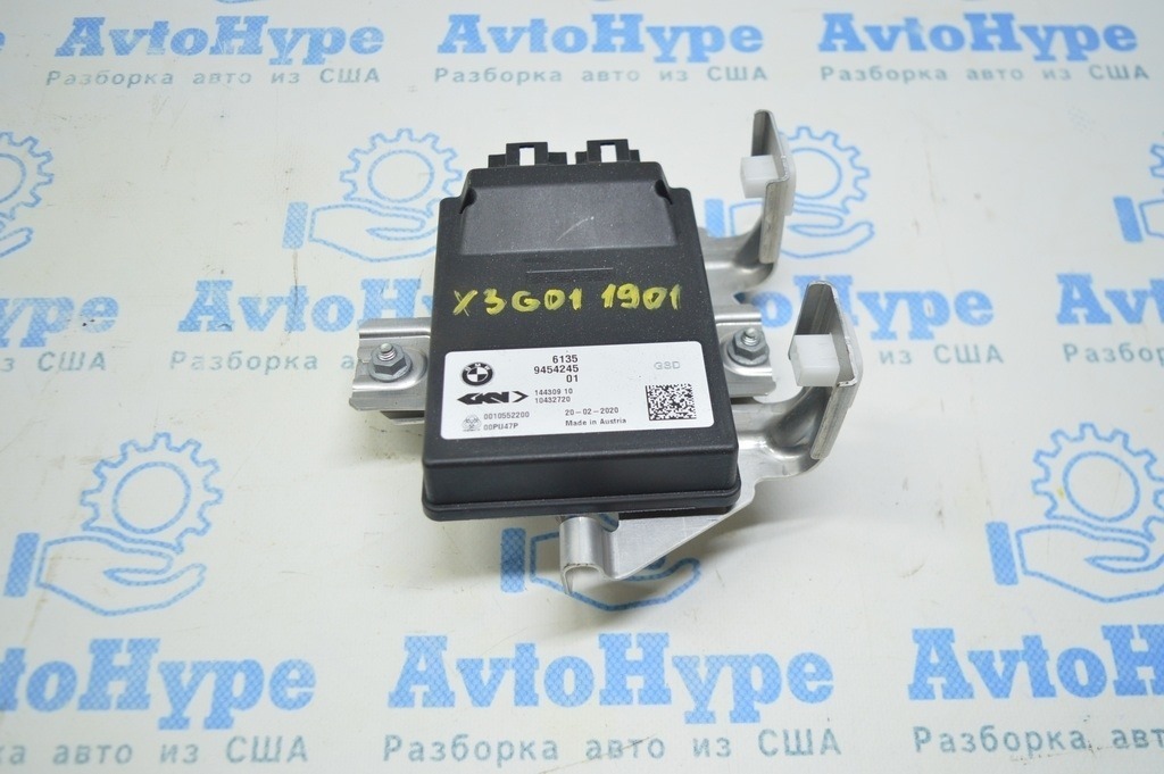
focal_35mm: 33
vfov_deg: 39.9
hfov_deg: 57.3
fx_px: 1066
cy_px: 387
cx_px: 582
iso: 400
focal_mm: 22
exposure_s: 1/40
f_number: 3.8
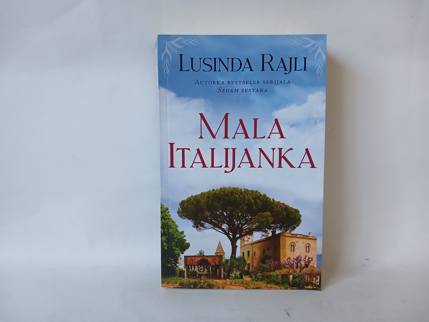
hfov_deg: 65.3
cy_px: 161
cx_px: 214
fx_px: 335
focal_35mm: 27
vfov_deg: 51.4
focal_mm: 3.98
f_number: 1.8
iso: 250
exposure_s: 1/24
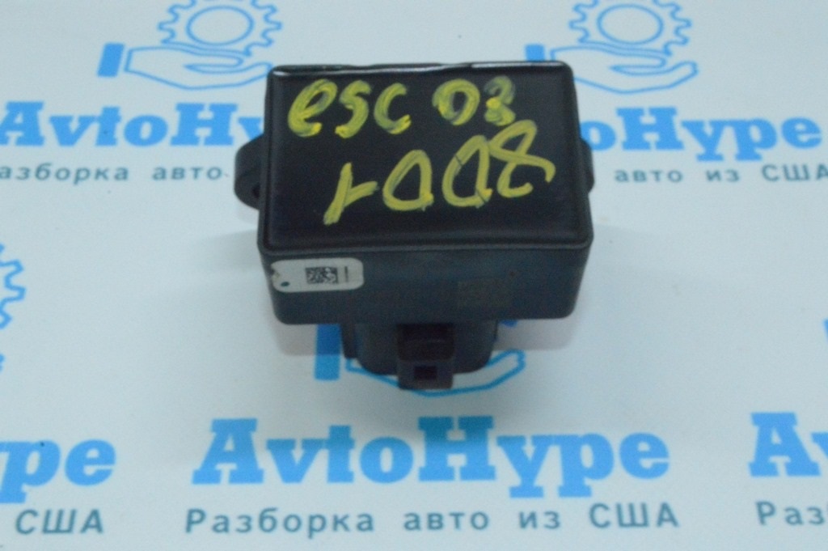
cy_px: 276
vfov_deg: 23.7
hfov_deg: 35.1
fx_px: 1310
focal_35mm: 57
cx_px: 414
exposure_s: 1/50
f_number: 32
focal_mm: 38
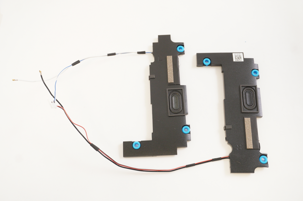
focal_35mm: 40
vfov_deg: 33.0
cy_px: 100
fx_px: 341
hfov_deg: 48.0
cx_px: 152
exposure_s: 1/30
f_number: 5.6
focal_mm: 27
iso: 1000
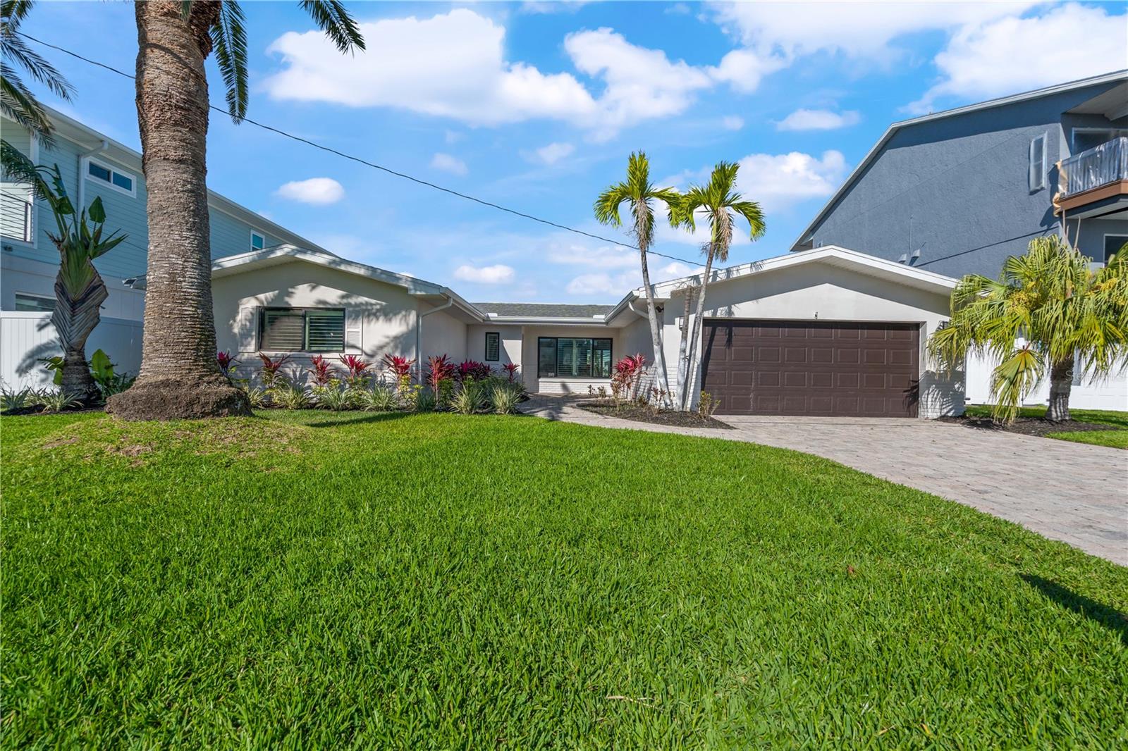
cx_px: 564
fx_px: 501
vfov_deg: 73.7
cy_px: 376
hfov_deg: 96.7
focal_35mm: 16
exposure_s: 1/640
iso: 200
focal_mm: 16
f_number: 8
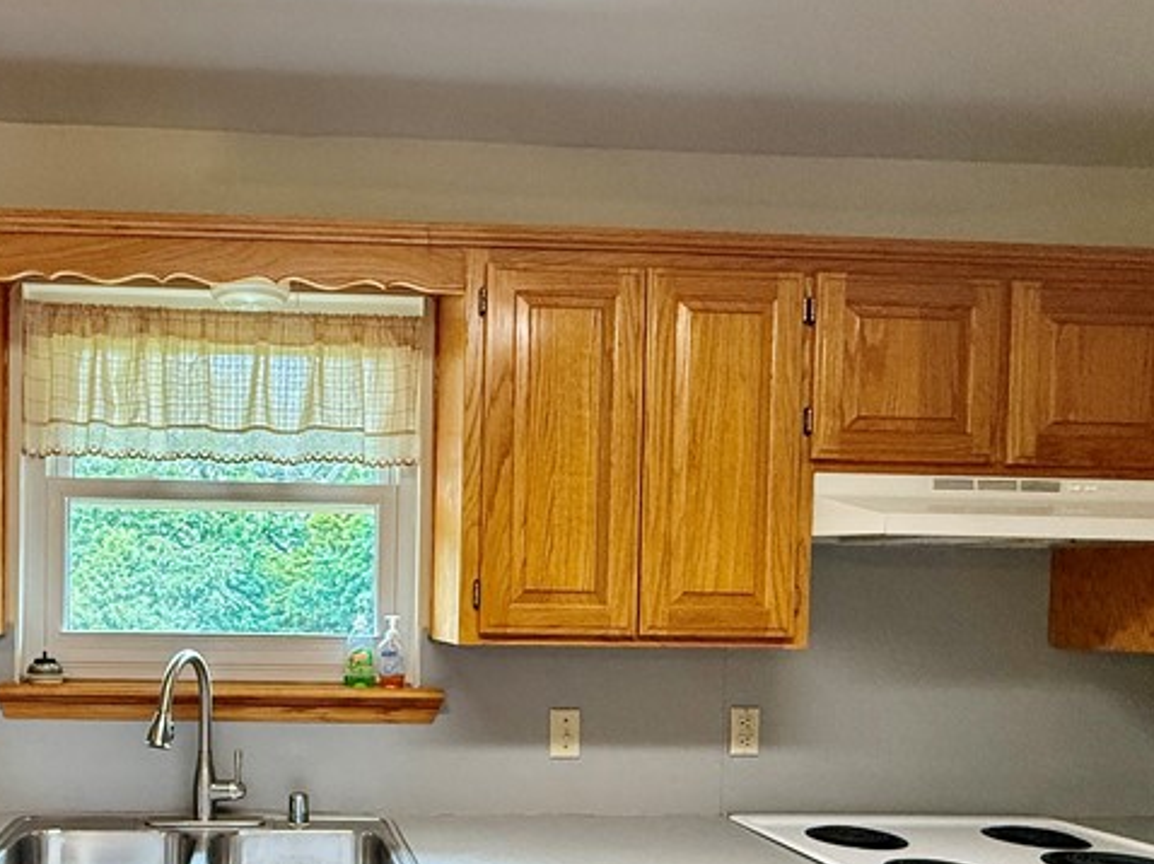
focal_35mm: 30
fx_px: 1000
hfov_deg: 57.5
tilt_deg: -1.5
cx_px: 314
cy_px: 630
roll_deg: -0.9
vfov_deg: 45.4
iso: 250
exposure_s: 1/120
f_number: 2.2
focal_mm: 2.22
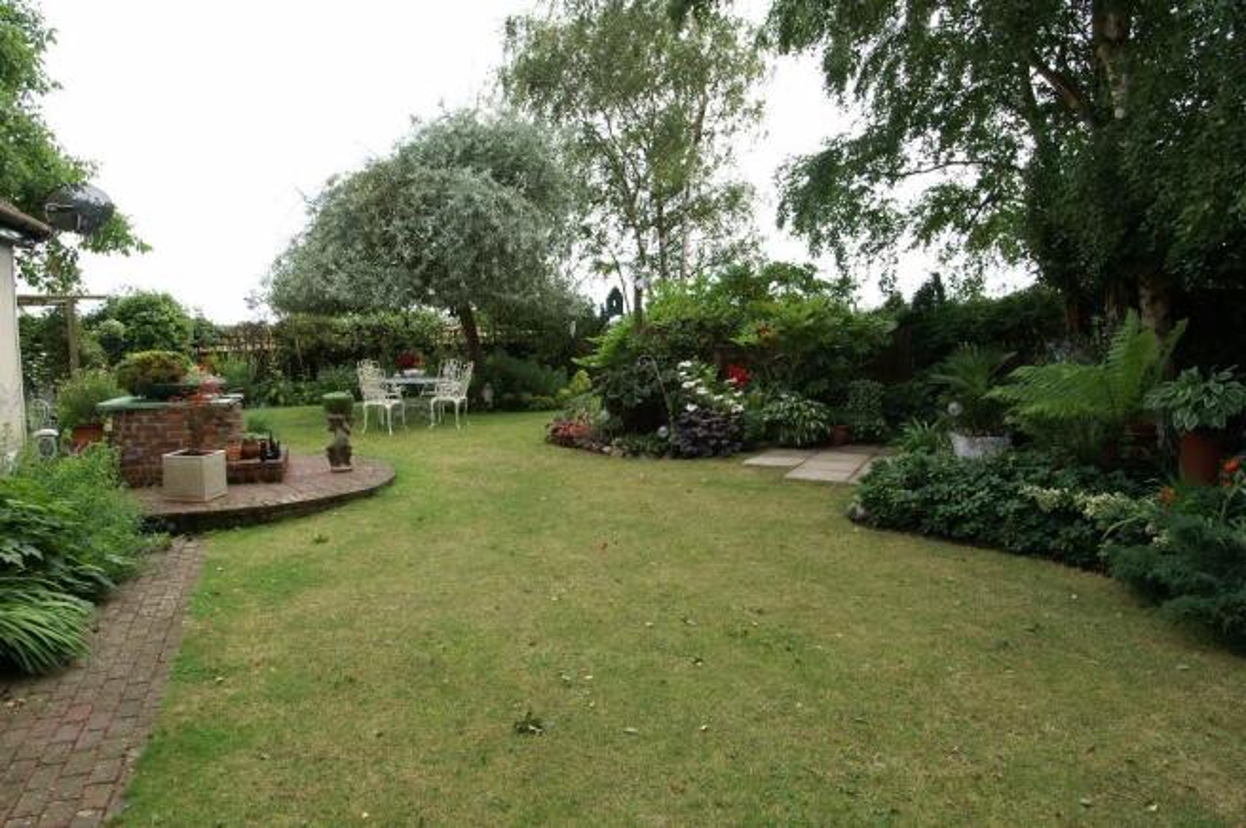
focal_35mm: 26
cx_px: 623
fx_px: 882
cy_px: 414
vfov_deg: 50.3
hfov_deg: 70.5
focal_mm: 17
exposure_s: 1/80
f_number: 9
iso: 100
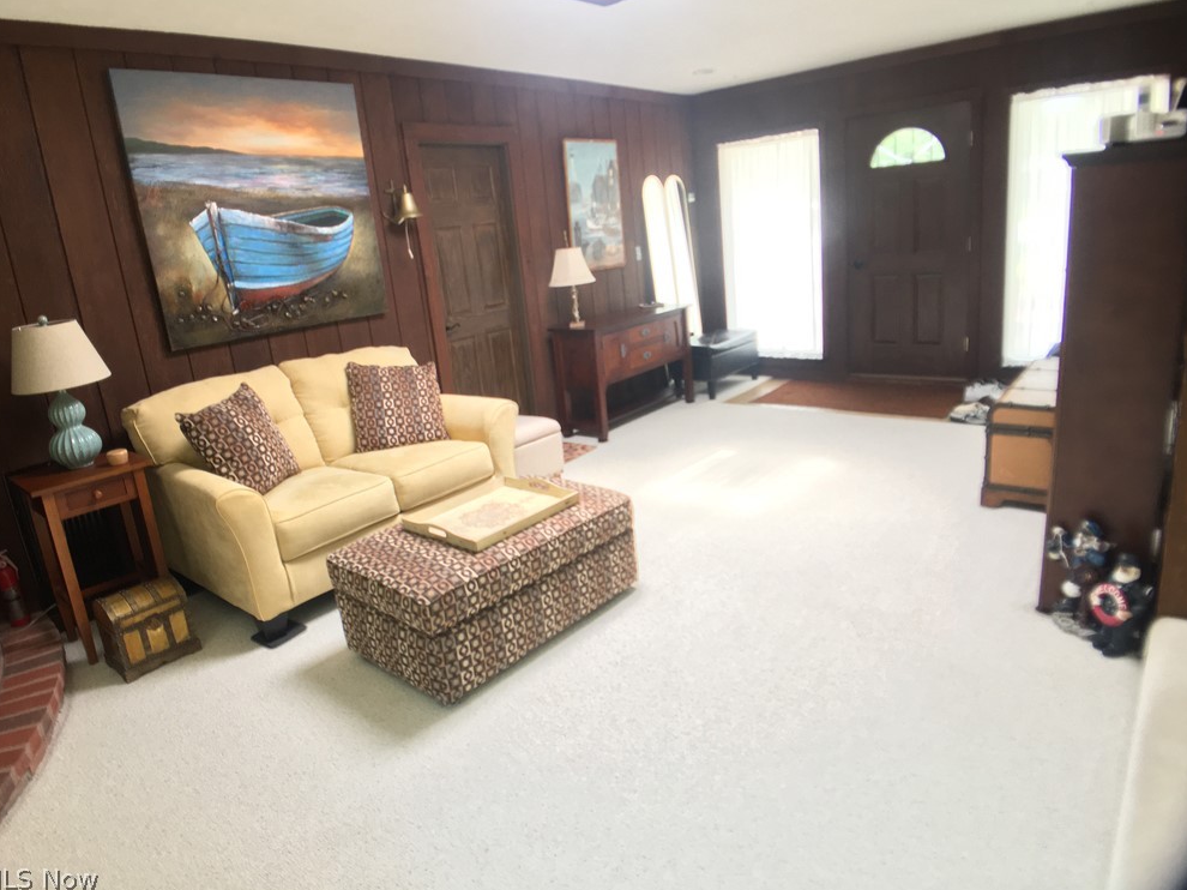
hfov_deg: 60.0
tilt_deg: -13.6
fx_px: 1028
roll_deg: +4.9
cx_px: 586
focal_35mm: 30
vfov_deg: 46.8
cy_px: 438
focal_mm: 4.15
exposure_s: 1/30
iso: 64
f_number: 2.2
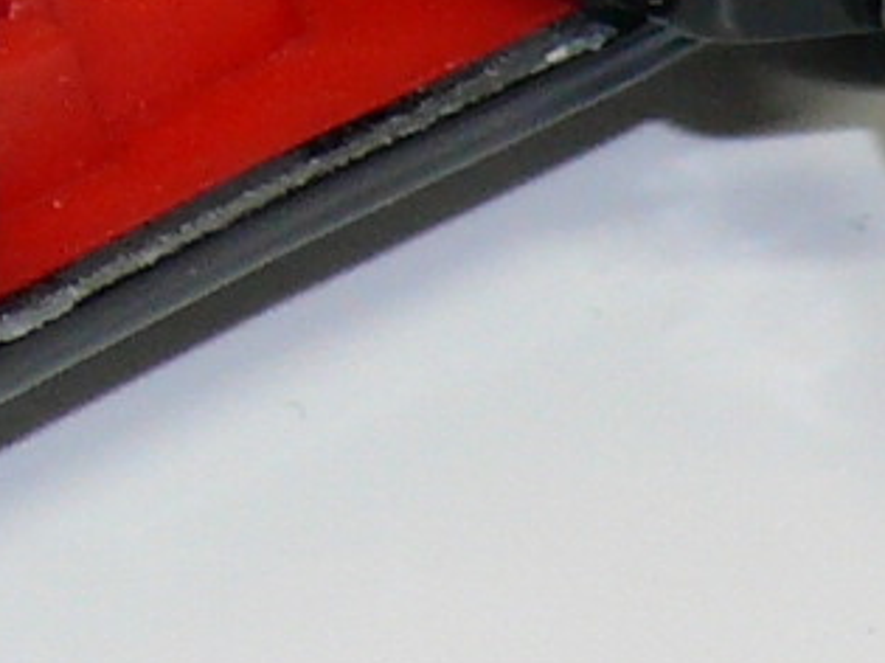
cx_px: -121
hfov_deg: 2.8
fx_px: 18068
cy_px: -309
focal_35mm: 707
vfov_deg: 2.1
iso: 100
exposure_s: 1/30
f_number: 3.2
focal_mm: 16.4
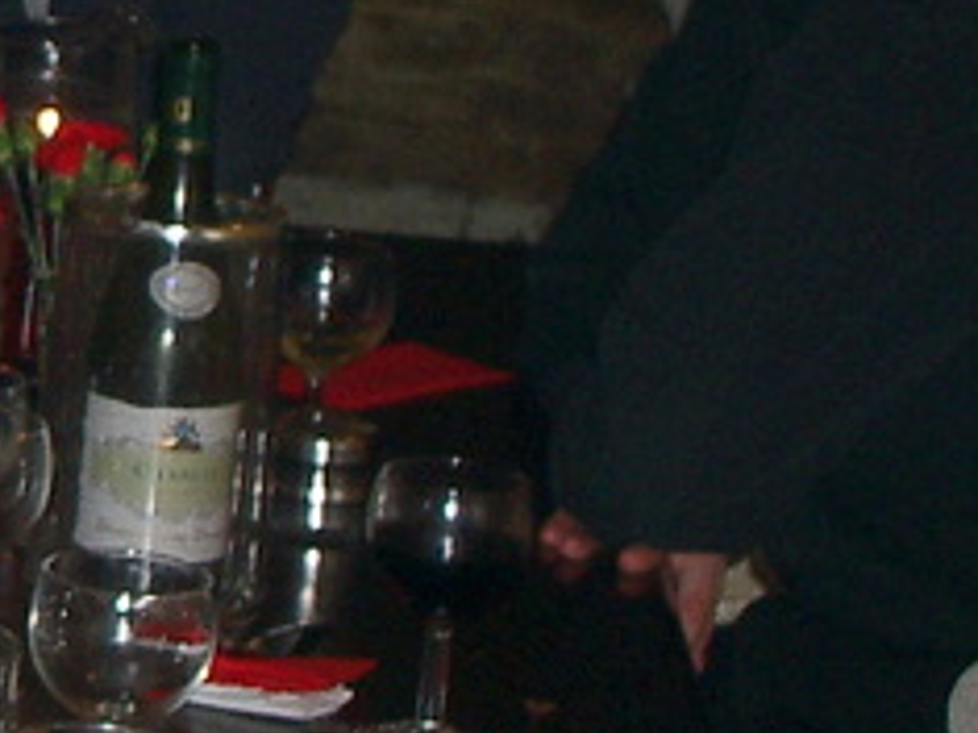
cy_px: -37
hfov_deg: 9.1
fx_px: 5902
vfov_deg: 7.1
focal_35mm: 209
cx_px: -662
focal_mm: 10.2
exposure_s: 1/40
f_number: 3.5
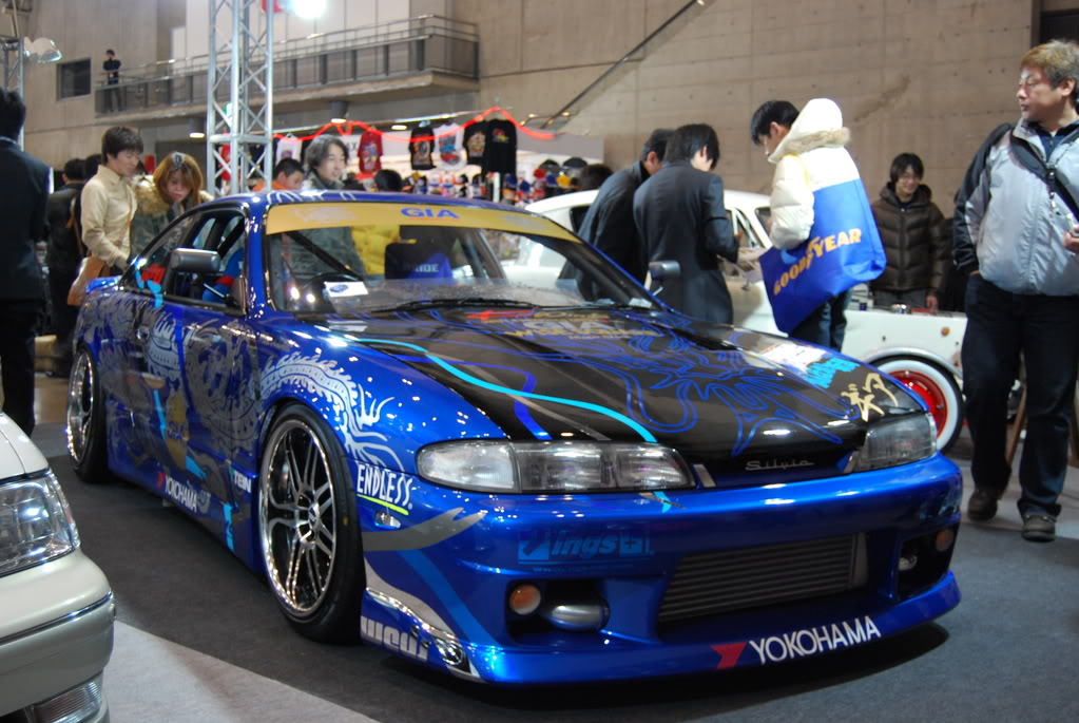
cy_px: 362
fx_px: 1260
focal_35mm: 42
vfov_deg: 32.0
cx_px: 540
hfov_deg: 46.3
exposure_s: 1/30
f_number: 4.2
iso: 640
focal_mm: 28
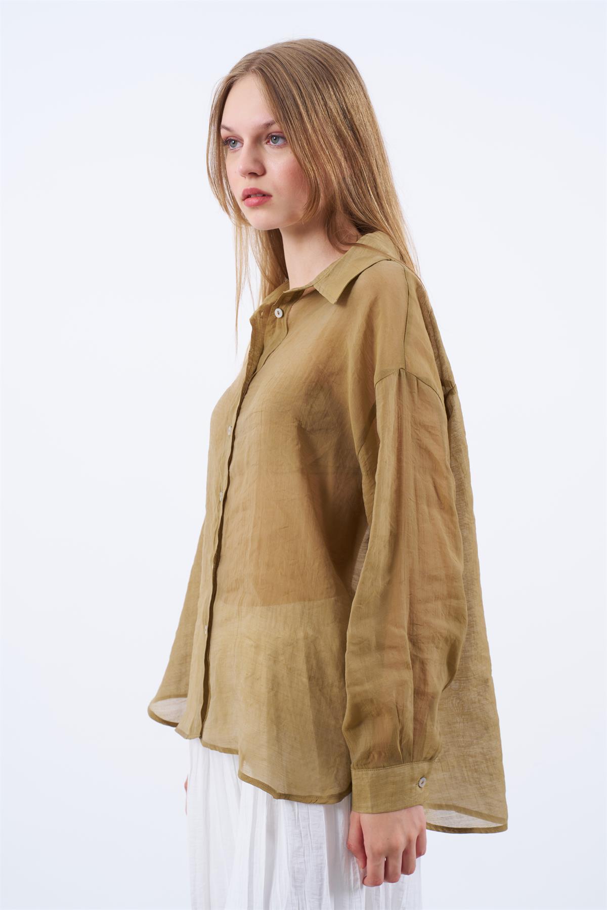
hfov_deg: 21.6
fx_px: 1593
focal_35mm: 63
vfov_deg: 31.9
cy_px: 455
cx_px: 304
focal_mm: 63
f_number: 7.1
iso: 160
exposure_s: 1/160
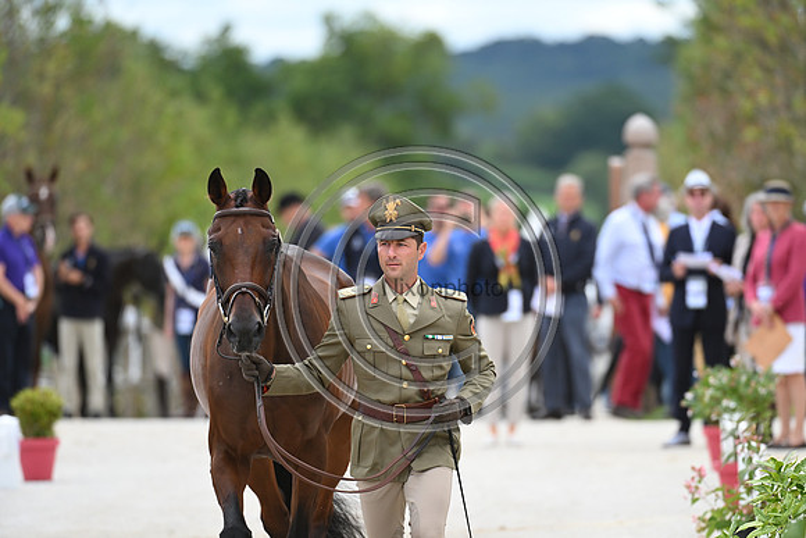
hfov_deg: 5.2
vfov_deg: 3.4
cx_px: 403
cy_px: 269
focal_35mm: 400
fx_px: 8957
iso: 900
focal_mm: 400
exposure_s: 1/1600
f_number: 5.6
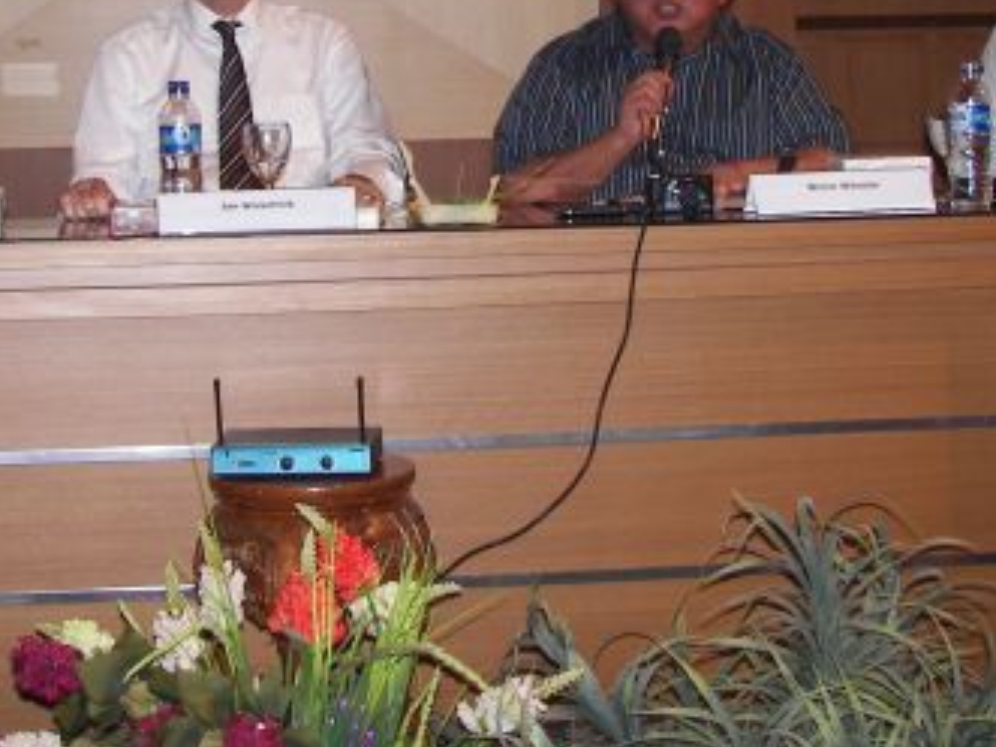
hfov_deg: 23.0
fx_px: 2445
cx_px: 382
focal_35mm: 85
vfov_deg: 17.2
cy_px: 151
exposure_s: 1/30
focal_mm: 7.3
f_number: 2.8
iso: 100
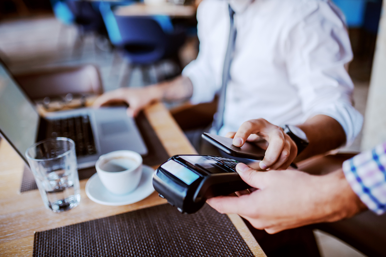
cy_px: 128
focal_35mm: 35
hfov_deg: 54.4
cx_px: 193
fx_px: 375
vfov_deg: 37.9
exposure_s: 1/320
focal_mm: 35
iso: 400
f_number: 1.8
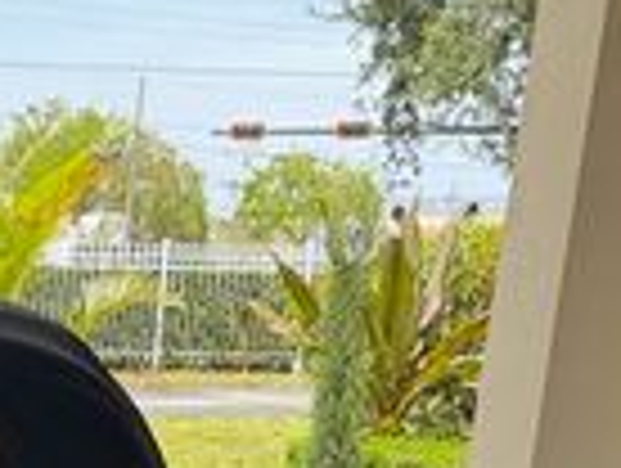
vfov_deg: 11.6
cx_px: -374
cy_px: 1030
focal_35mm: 111
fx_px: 1995
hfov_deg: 15.9
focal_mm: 6.76
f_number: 1.78
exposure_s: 1/920
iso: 100
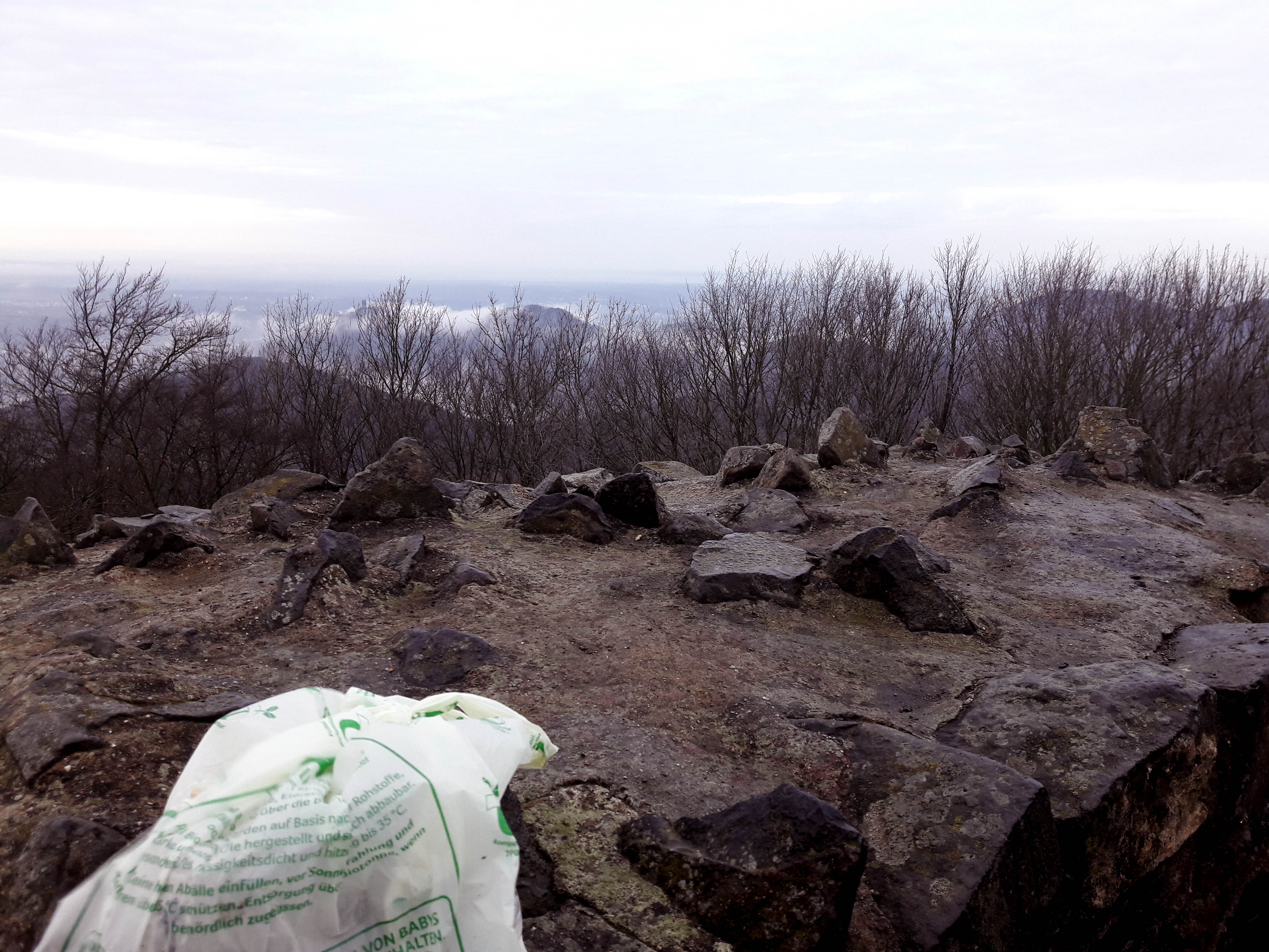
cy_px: 476
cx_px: 634
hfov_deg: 63.4
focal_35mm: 28
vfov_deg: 49.7
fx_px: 1026
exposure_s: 1/33
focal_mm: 3.7
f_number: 1.9
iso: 64
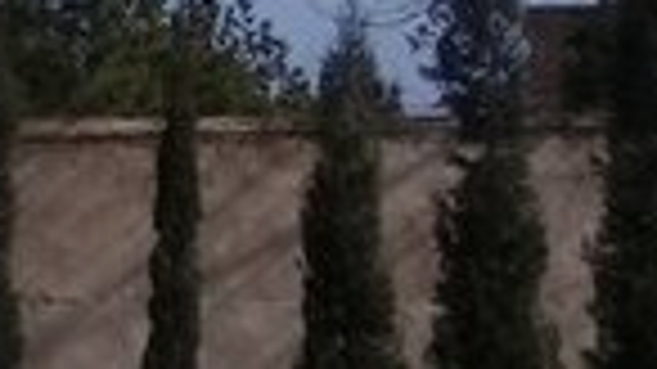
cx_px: -742
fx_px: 2664
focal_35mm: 153
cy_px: 317
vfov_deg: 7.9
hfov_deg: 12.1
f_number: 2.2
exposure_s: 1/3049
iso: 50
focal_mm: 3.3
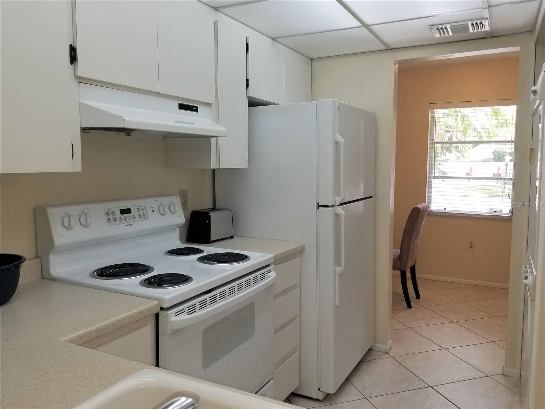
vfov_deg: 53.0
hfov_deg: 67.3
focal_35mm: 26
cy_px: 204
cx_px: 272
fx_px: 409
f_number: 1.7
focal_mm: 4.3
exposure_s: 1/120
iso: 80
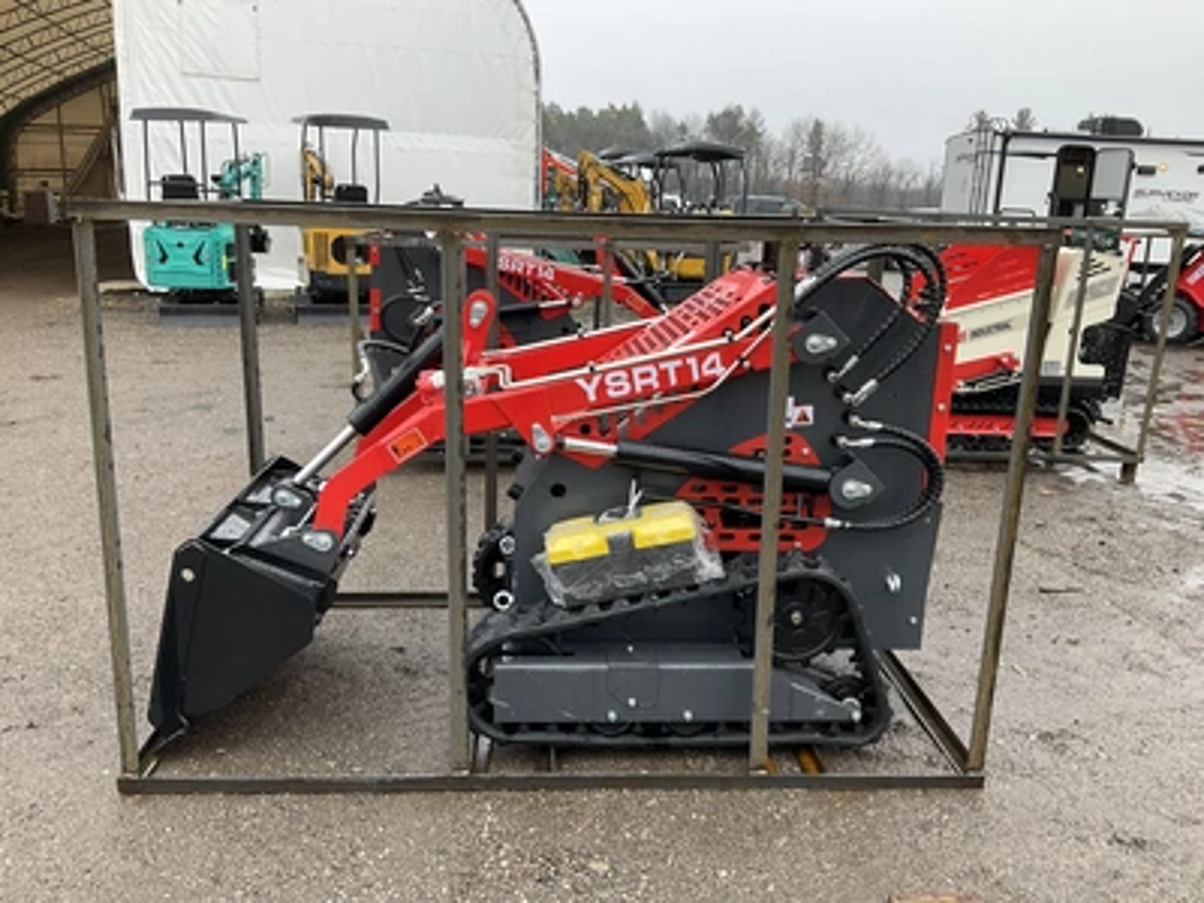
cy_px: 452
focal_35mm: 29
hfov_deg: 61.7
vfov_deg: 48.2
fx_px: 1009
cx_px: 602
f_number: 1.8
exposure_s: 1/122
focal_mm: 3
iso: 20
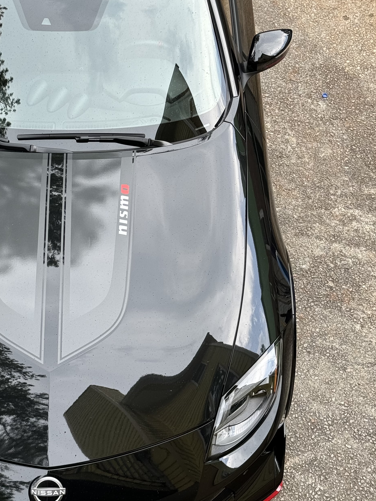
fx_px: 1130
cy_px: 192
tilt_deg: -48.5
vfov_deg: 25.0
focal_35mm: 78
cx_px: 87
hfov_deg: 18.8
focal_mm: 6.76
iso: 64
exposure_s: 1/320
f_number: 1.78
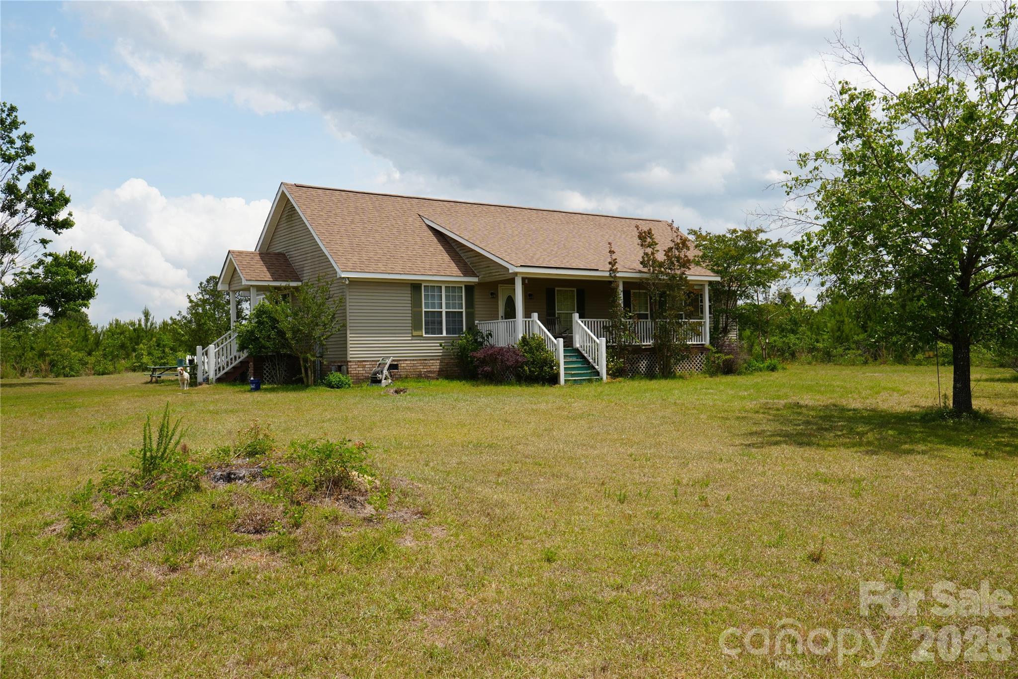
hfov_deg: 59.5
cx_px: 509
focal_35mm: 32
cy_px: 340
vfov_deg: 41.7
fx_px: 891
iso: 100
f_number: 10
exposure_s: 1/160
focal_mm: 21
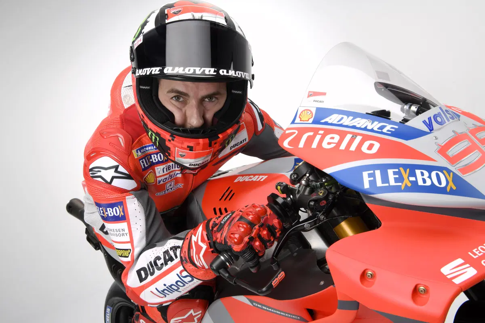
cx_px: 242
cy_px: 162
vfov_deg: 35.1
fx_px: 512
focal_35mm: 38
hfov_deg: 50.7
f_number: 20
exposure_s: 1/125
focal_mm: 38
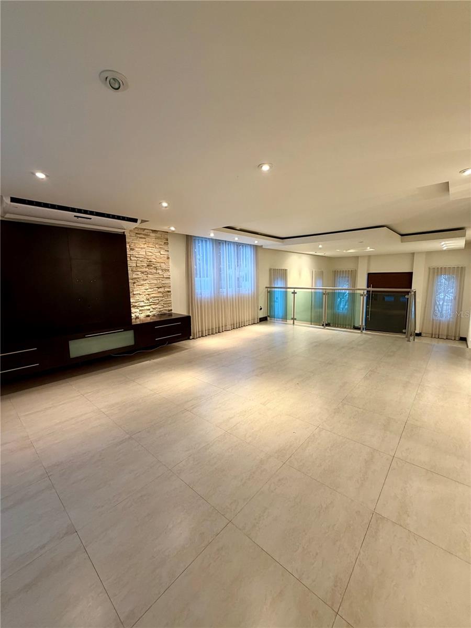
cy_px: 314
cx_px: 236
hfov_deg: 85.7
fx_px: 254
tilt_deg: -8.0
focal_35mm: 14
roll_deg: +0.4
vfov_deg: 102.1
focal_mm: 2.22
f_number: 2.2
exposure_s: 1/60
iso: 320
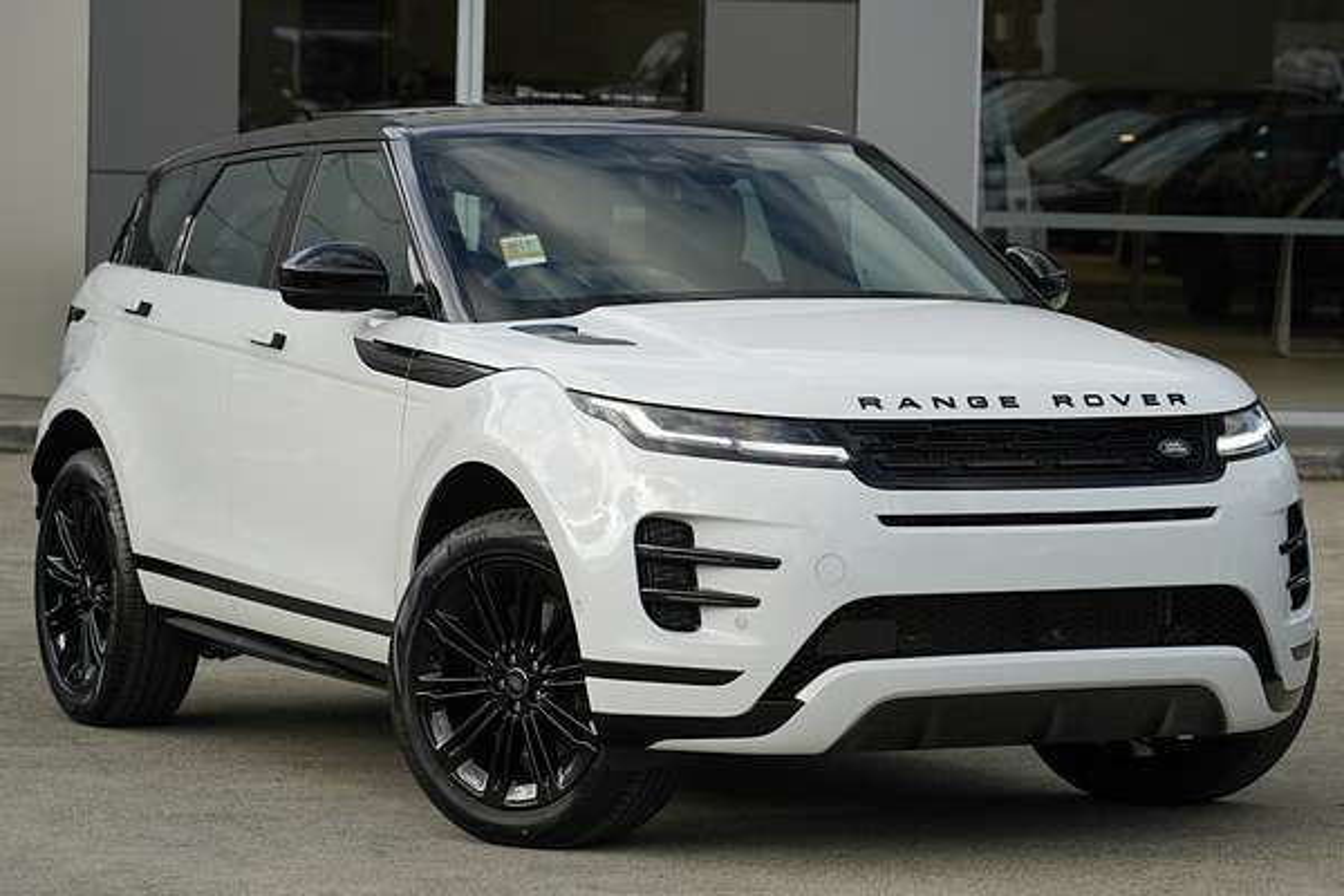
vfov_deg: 13.0
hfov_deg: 19.5
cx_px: 672
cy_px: 448
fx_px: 3920
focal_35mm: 105
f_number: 5
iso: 1000
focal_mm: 105
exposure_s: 1/1600
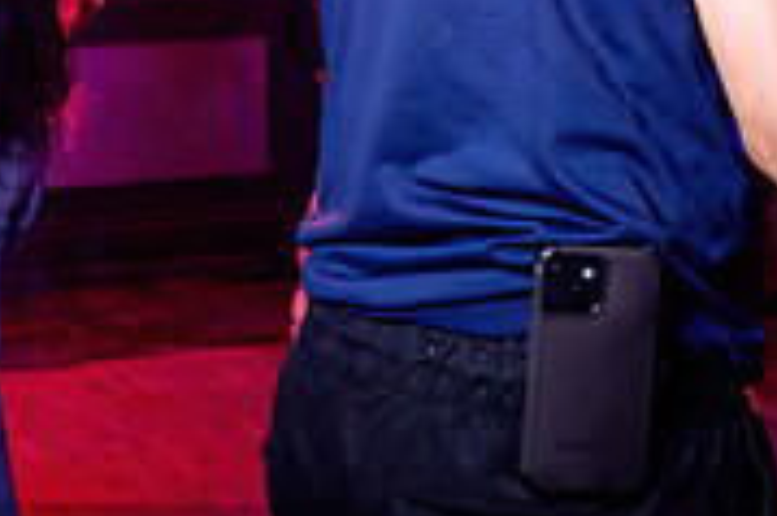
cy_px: -73
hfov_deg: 15.9
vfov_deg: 10.6
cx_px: 739
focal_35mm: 127
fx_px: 2739
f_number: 3.2
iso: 1000
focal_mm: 34
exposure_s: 1/60
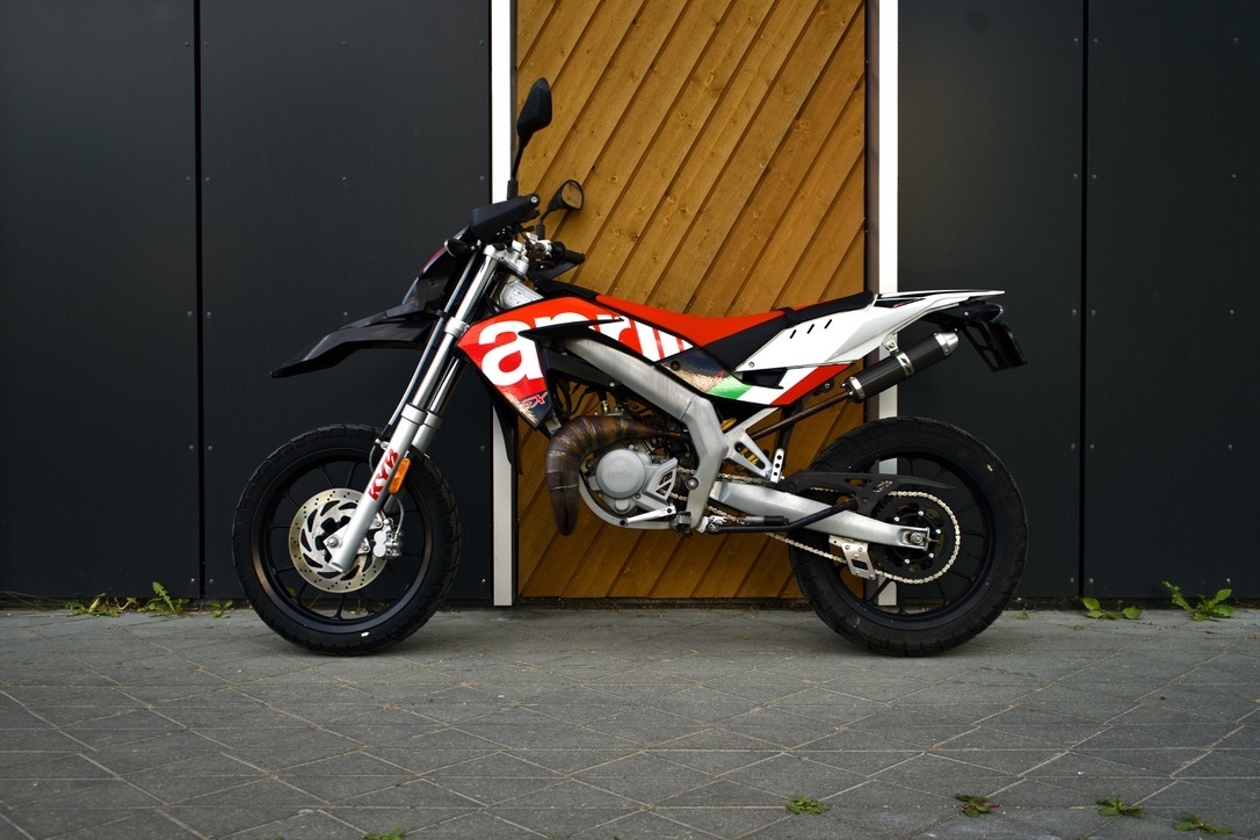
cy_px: 420
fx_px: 1190
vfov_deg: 38.9
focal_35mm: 34
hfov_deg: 55.8
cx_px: 630
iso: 250
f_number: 4
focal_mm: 34
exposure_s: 1/160
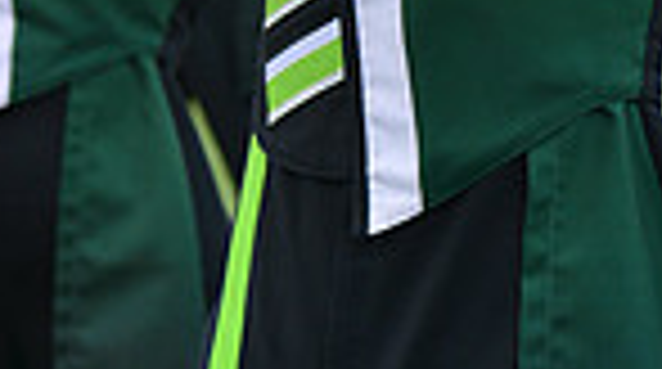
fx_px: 5063
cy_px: -454
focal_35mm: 289
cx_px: 349
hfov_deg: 7.5
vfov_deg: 4.1
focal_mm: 90
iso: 200
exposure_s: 1/500
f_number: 5.6
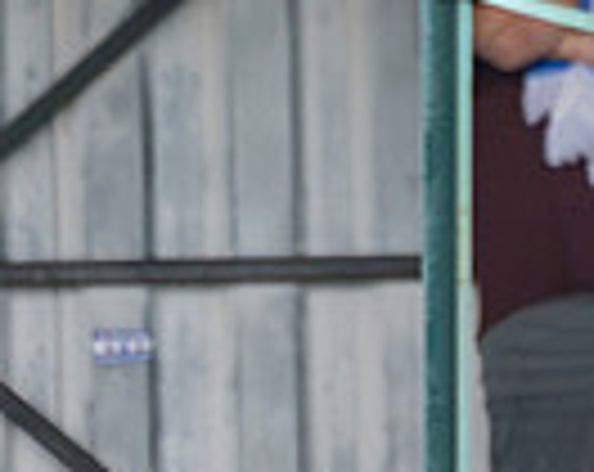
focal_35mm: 4211
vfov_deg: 0.4
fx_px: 73866
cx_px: 374
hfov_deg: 0.5
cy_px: 1118
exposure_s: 1/1250
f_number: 2.8
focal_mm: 300
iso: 500
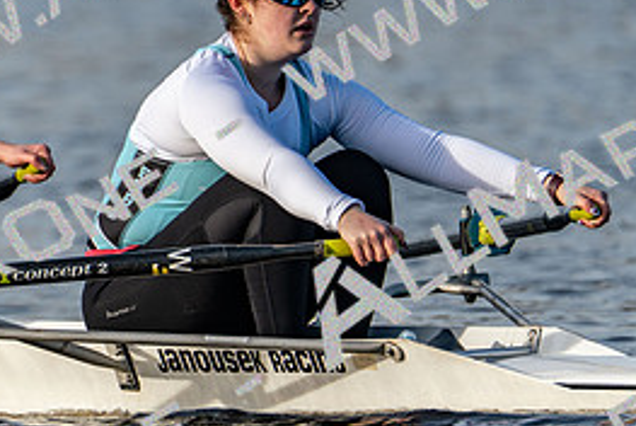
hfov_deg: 1.6
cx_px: 106
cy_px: 142
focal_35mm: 1322
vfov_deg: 1.0
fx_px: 23381
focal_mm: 600
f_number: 6.3
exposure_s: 1/2000
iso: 640
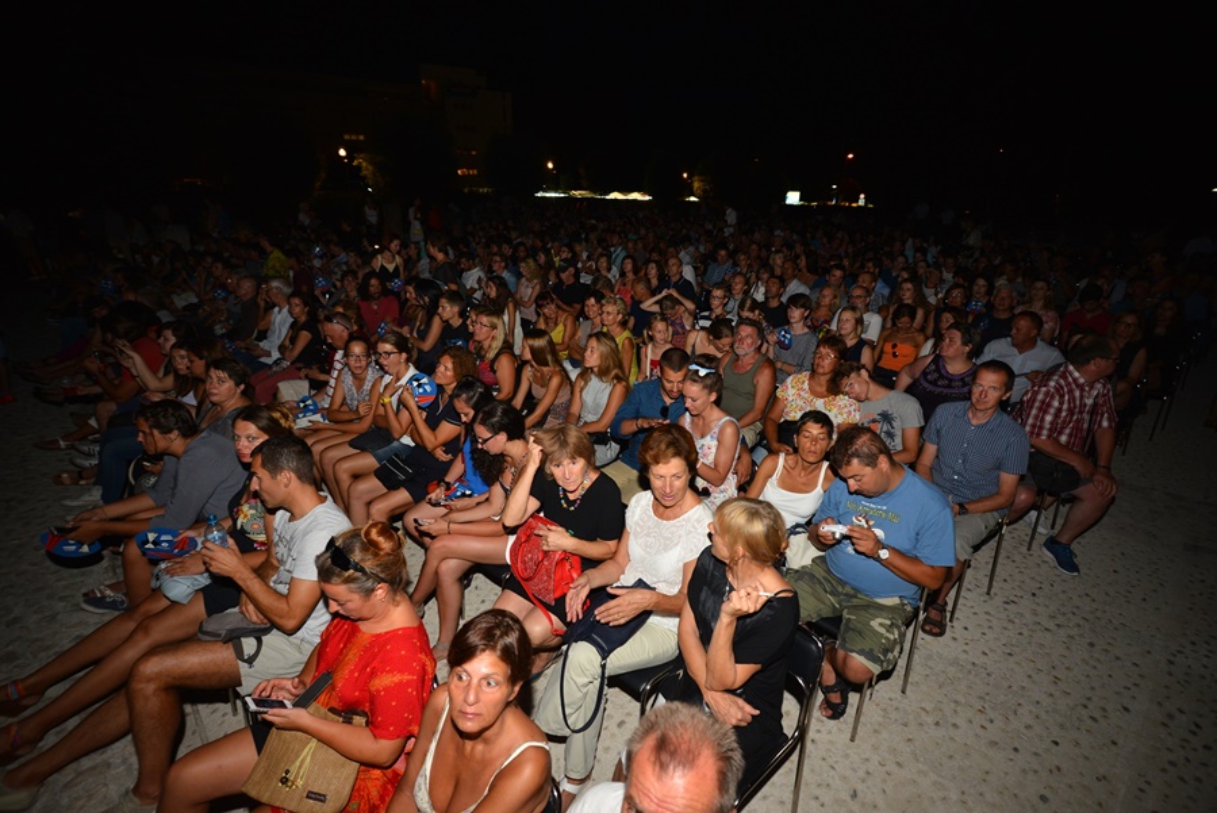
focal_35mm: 17
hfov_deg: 93.2
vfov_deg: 70.5
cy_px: 406
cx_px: 608
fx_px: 575
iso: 1250
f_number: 2.8
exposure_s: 1/200
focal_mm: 17
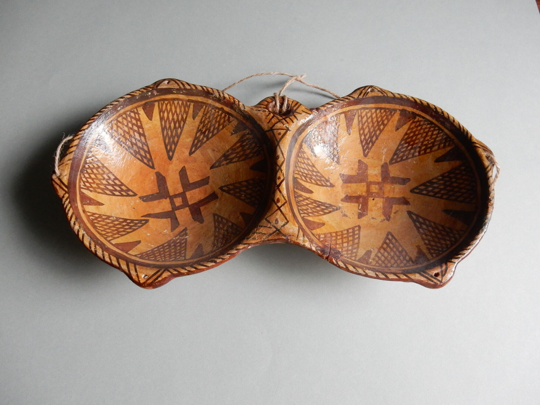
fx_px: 390
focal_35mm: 25
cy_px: 202
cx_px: 270
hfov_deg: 69.4
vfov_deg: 54.9
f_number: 3.7
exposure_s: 1/10
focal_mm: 4.5
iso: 400
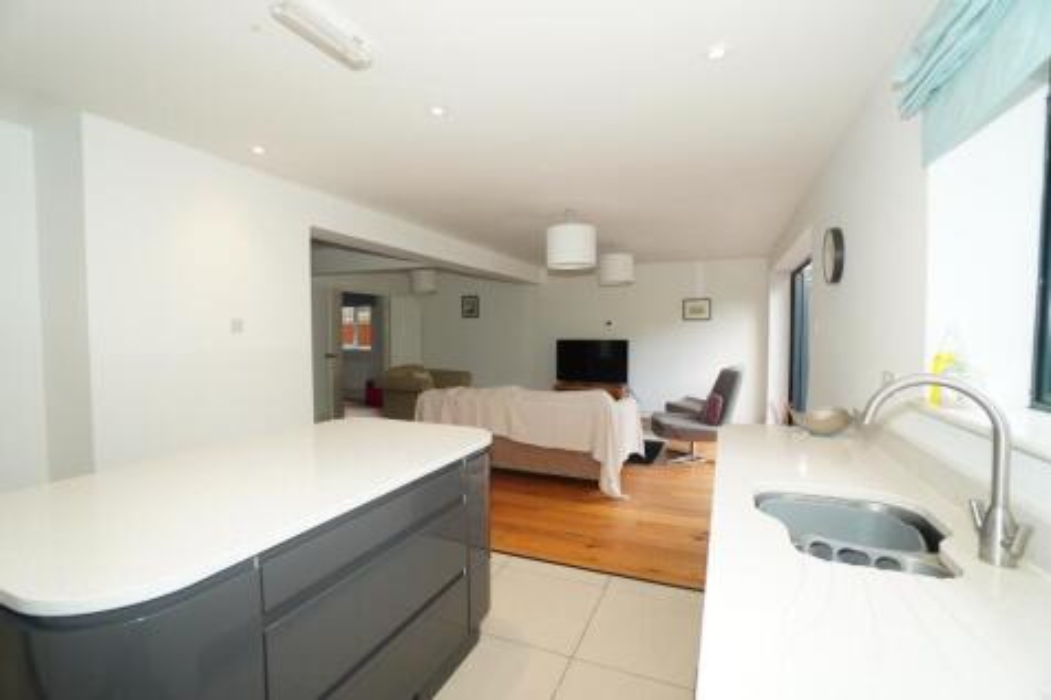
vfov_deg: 77.3
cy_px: 350
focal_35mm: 15
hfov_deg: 100.4
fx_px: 438
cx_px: 526
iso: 400
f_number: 4
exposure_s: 1/125
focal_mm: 10
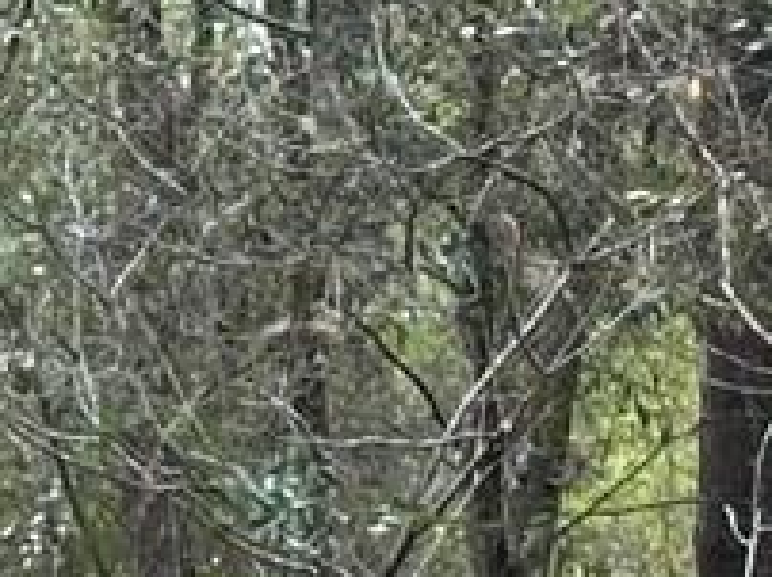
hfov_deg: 5.2
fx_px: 8487
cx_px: -512
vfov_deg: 3.9
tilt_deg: +3.9
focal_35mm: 381
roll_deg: +1.2
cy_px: 130
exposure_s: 1/887
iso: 64
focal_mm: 6.86
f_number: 1.78
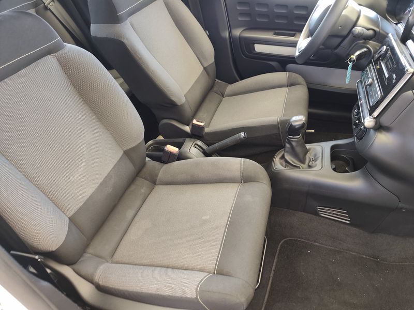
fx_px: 275
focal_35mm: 23
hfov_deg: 73.9
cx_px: 207
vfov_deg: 58.9
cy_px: 155
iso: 320
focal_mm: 6.19
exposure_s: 1/50
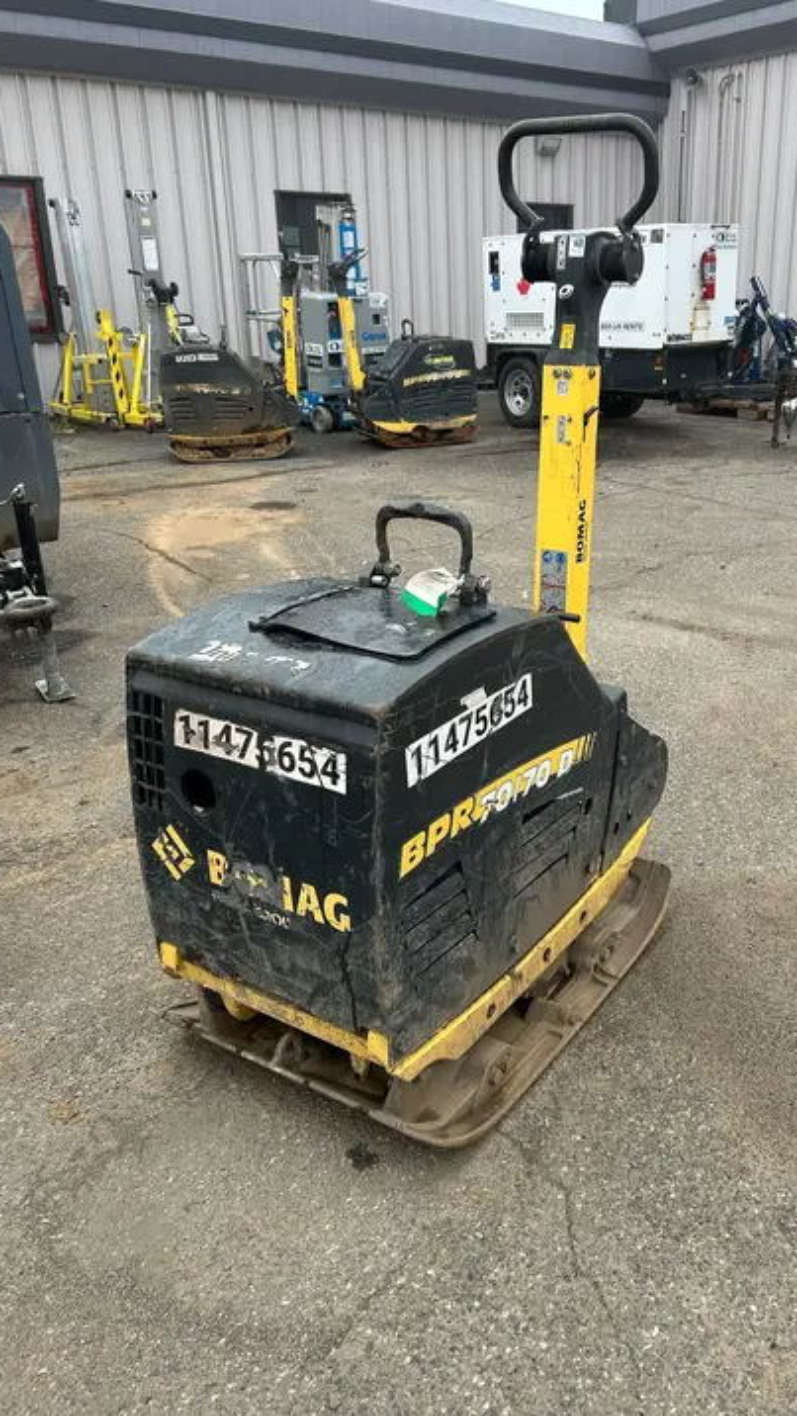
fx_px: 1089
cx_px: 487
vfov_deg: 66.1
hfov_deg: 40.0
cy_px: 693
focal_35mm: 29
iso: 50
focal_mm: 5.7
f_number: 1.5
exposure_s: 1/628
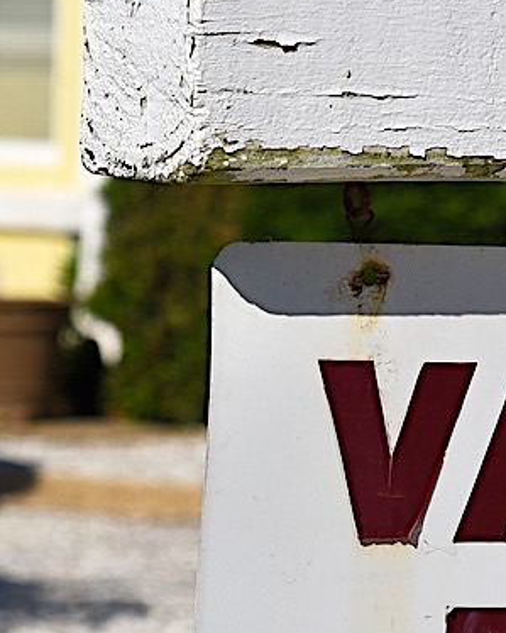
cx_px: 797
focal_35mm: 377
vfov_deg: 5.1
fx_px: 7060
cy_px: -194
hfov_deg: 4.1
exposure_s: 1/1250
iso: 200
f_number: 8
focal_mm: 75
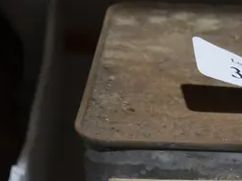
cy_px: 365
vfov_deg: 7.6
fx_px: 1314
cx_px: 427
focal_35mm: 188
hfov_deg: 10.0
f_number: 5.1
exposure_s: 1/60
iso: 800
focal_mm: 23
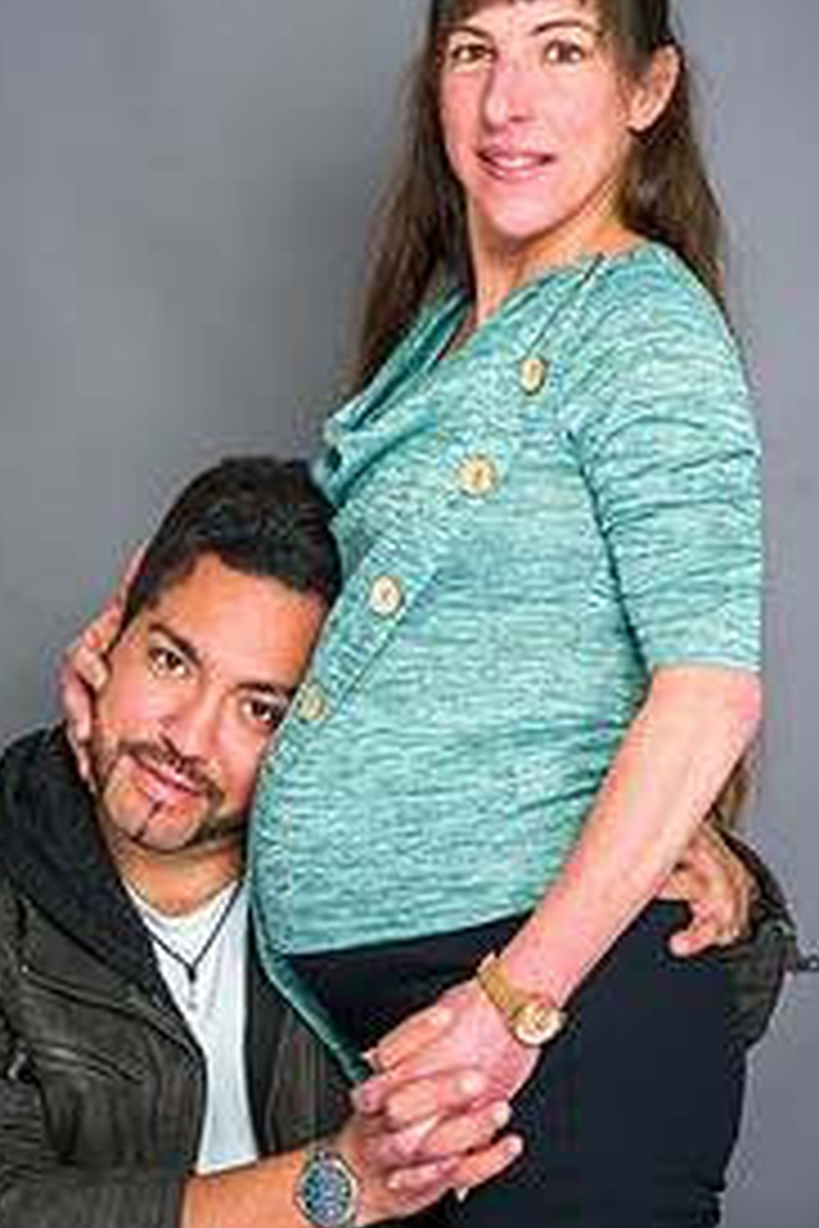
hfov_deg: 15.4
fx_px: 3037
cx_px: 389
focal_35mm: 89
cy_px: 580
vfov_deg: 22.9
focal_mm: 54
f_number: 5.6
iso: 200
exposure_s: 1/100
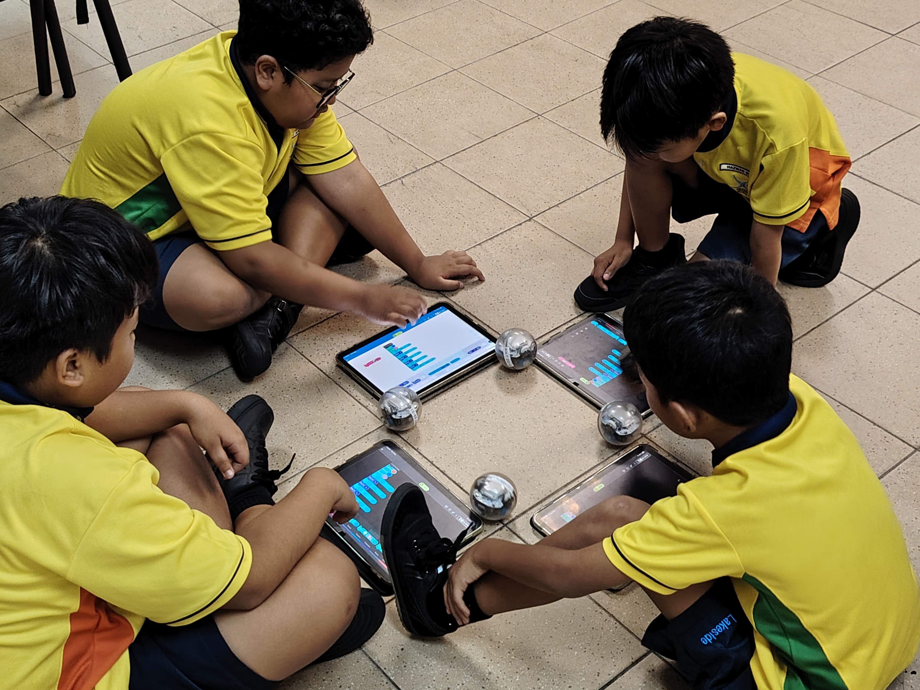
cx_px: 460
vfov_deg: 30.3
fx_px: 1276
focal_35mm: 48
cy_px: 345
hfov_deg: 39.7
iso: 775
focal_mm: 5.25
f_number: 1.75
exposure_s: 1/25
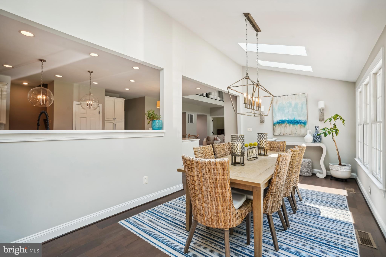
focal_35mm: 16
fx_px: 172
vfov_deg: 73.7
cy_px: 128
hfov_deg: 96.7
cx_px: 193
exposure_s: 1/15
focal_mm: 16
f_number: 8
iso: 100
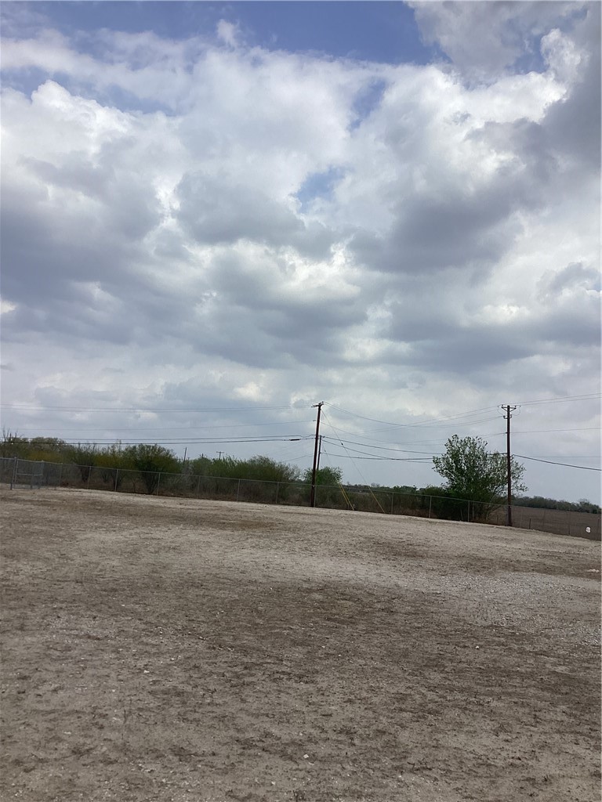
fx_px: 719
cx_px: 301
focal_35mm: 31
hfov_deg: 45.4
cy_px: 401
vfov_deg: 58.4
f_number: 2.4
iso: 25
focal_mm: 3.3
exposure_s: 1/3021
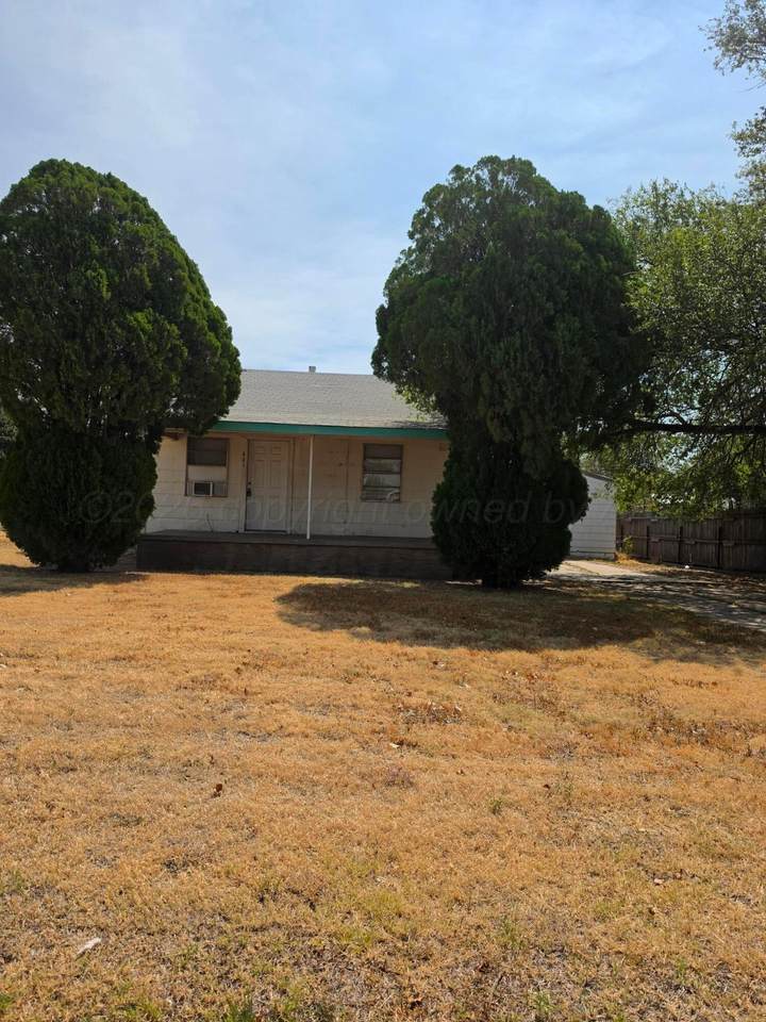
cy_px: 511
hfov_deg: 58.9
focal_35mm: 23
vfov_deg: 73.9
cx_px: 383
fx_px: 679
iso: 50
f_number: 1.4
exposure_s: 1/7939
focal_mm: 6.5
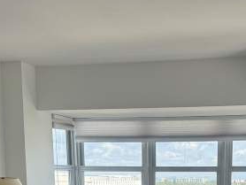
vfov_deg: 19.3
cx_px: 190
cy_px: 258
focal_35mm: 69
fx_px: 491
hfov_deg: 27.7
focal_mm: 6.76
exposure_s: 1/1522
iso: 100
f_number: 1.78
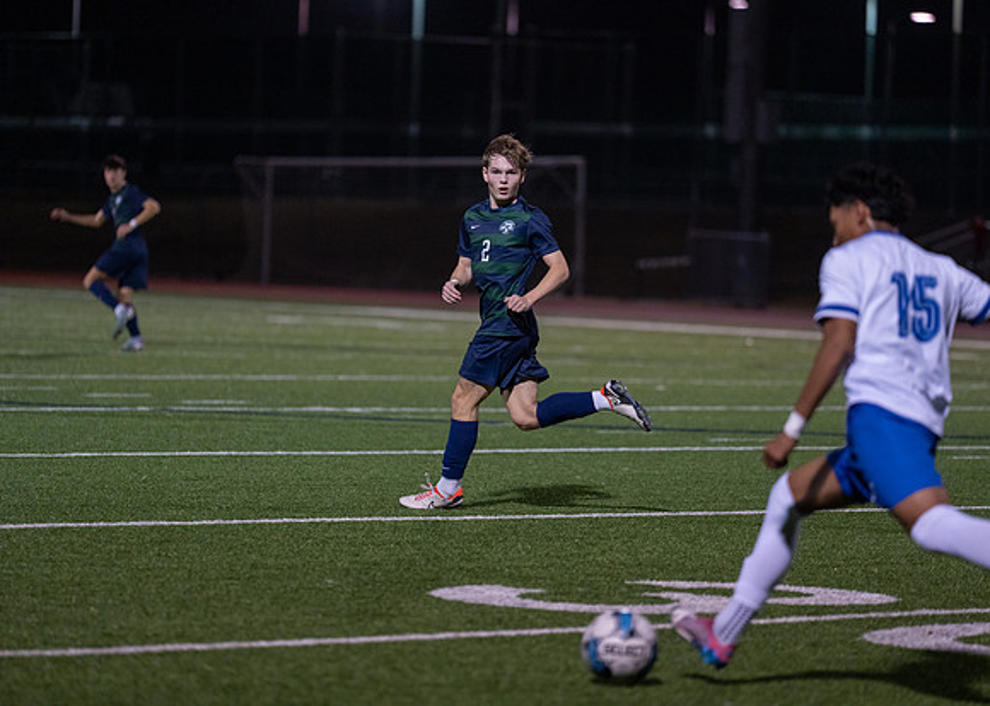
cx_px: 495
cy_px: 353
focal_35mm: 206
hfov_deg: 9.8
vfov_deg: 7.0
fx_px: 5803
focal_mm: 197
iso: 2500
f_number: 2.8
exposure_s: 1/1250
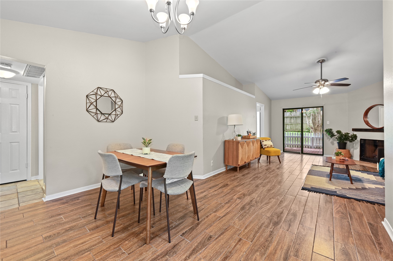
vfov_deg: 77.2
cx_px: 196
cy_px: 130
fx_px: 164
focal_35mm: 15
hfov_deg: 100.4
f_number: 14
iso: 200
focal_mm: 15
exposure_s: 2.5
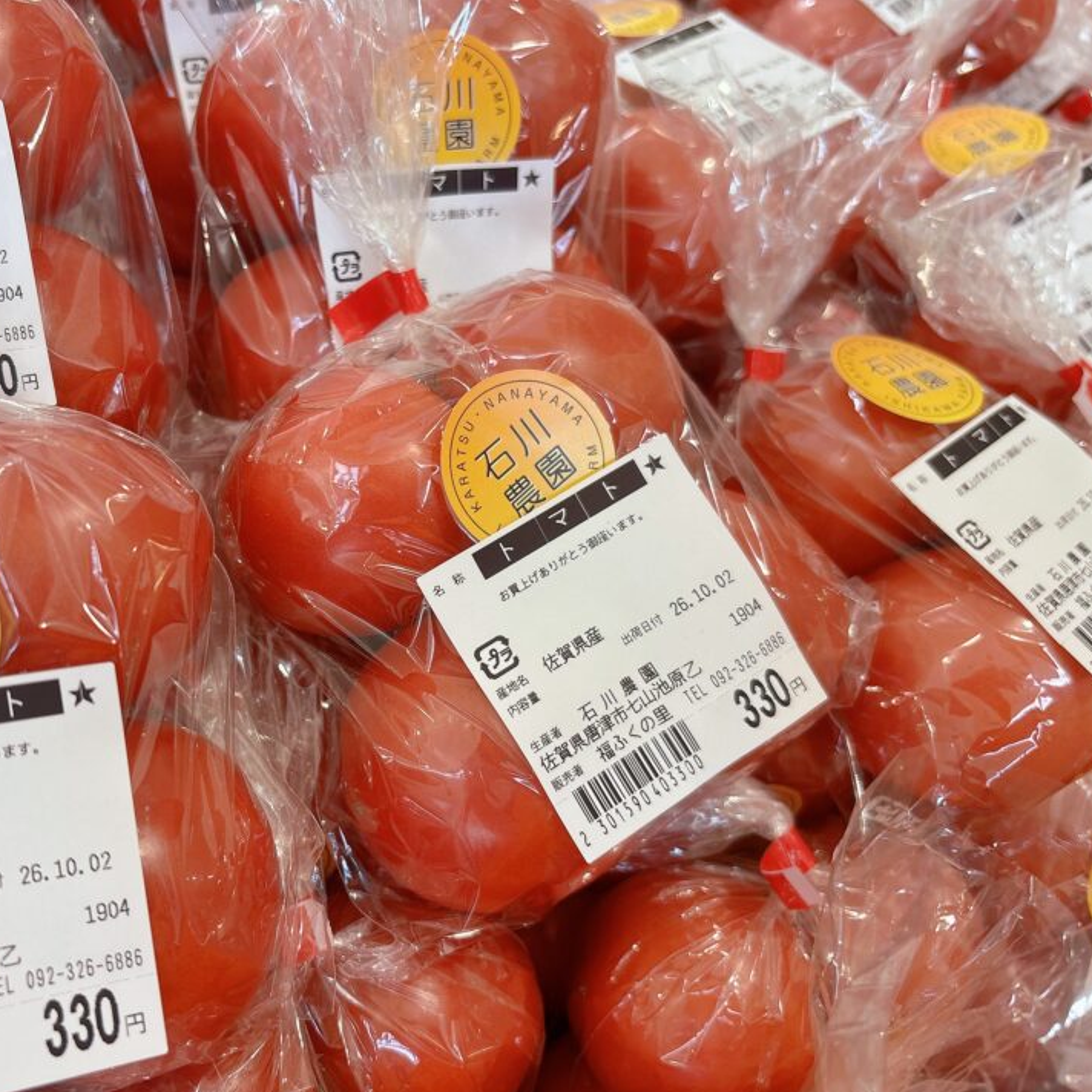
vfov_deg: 52.5
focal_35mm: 31
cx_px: 373
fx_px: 1106
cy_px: 551
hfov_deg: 51.6
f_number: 1.6
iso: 125
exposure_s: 1/120
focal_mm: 5.96
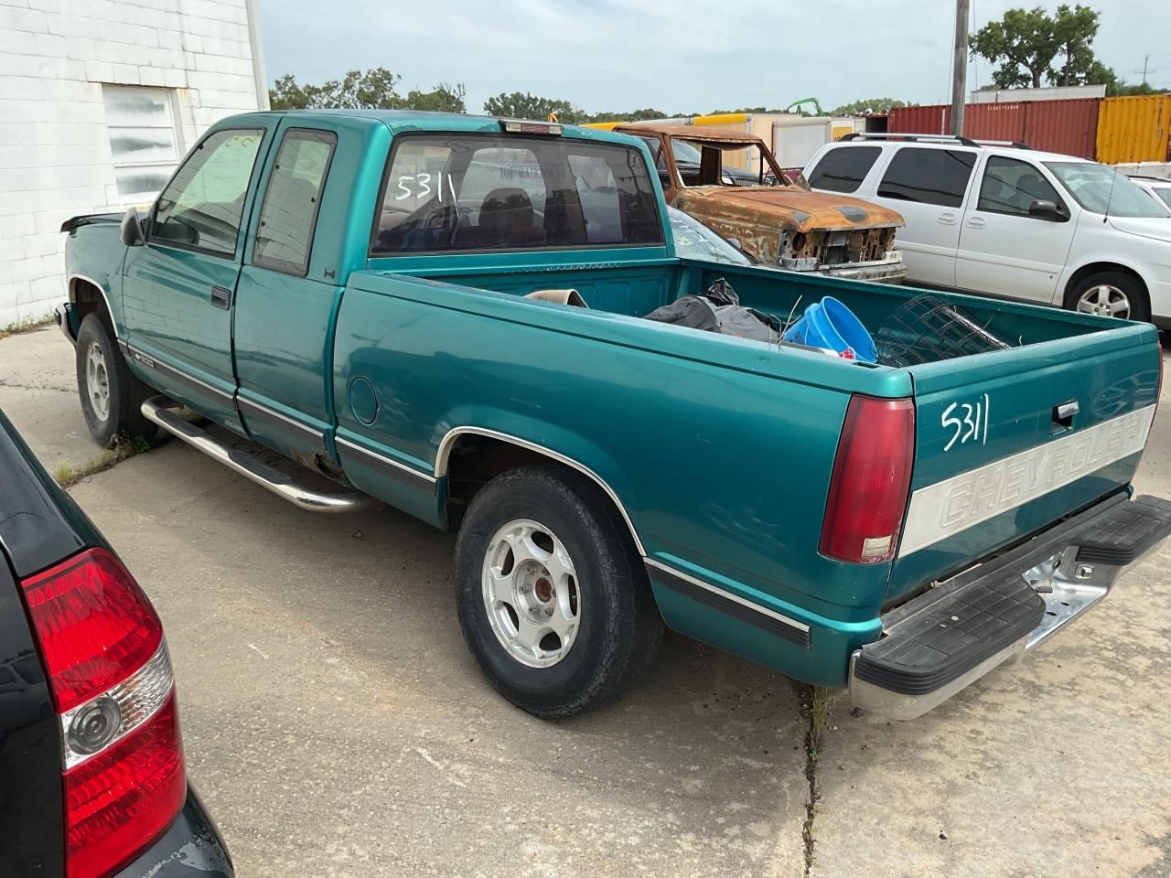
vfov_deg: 48.2
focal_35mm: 29
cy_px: 439
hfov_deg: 61.7
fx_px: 981
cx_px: 586
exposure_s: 1/912
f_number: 1.8
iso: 16
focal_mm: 3
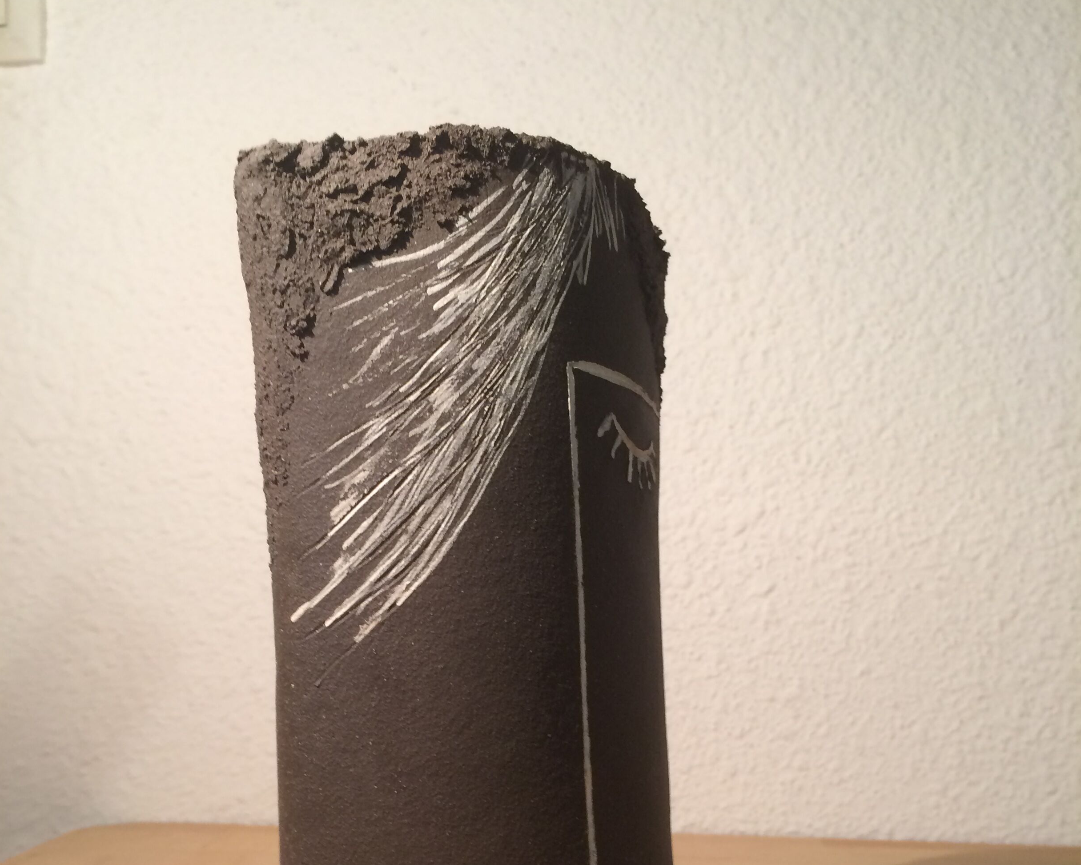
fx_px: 1216
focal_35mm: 38
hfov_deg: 47.9
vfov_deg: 38.4
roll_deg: +0.9
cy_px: 621
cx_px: 539
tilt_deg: -4.3
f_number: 2.2
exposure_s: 1/33
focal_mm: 4.15
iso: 100
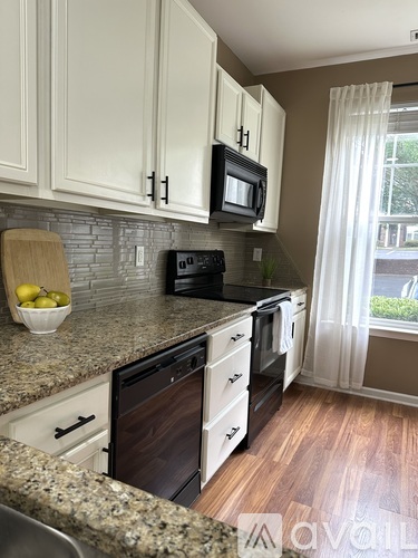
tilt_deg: -5.9
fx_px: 386
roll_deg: -2.6
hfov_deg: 56.8
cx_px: 209
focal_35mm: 24
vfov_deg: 71.6
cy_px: 279
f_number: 1.78
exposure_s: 1/60
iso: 160
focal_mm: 6.86
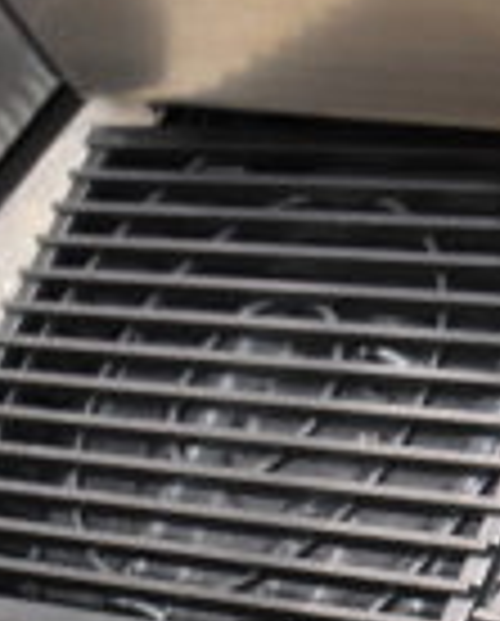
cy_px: 628
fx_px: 2747
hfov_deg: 9.3
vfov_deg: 12.7
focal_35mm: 149
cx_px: 1185
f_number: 4
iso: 2000
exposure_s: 1/40
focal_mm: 24
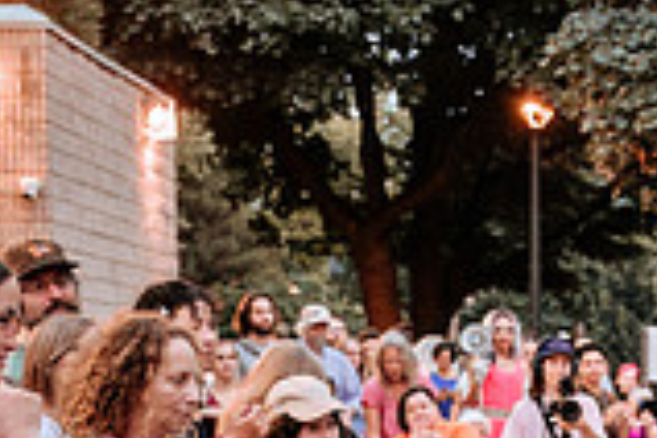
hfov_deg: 12.8
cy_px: 601
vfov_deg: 8.9
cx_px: 1001
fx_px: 2774
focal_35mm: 152
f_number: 2.8
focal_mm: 27.4
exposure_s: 1/50
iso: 1600
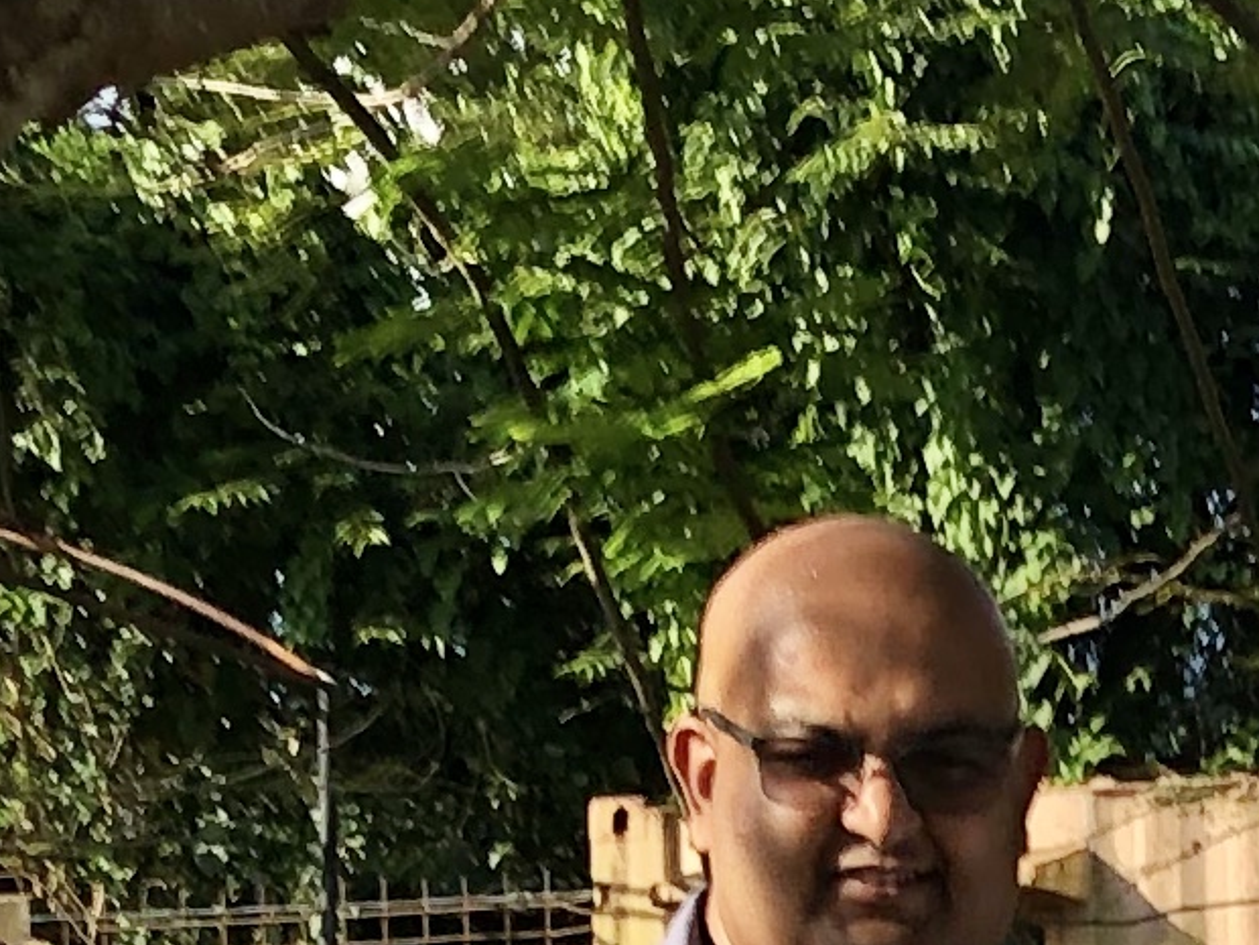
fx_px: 6619
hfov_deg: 10.5
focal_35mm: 182
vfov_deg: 7.7
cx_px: 1817
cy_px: 2036
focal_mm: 3.99
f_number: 1.8
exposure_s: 1/813
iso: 20
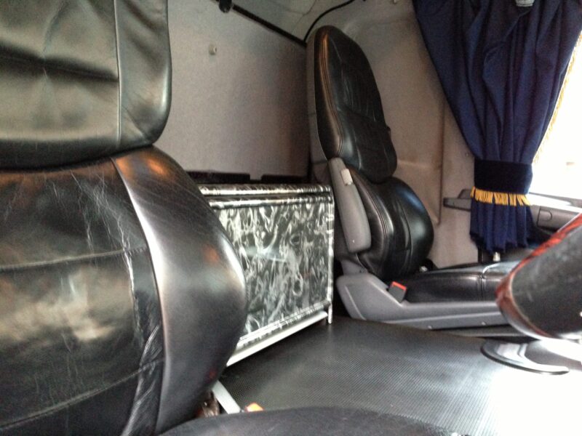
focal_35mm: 33
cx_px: 291
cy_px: 218
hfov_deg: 55.4
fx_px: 555
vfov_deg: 42.9
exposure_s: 1/15
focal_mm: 4.13
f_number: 2.4
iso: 640
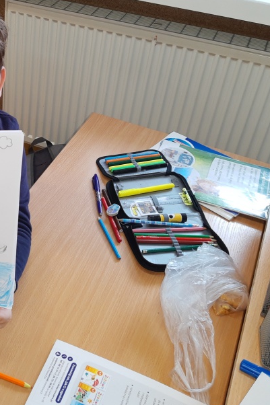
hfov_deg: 27.4
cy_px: 150
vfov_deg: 42.4
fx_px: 518
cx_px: -4
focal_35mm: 46
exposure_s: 1/50
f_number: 1.7
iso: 48
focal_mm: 4.75
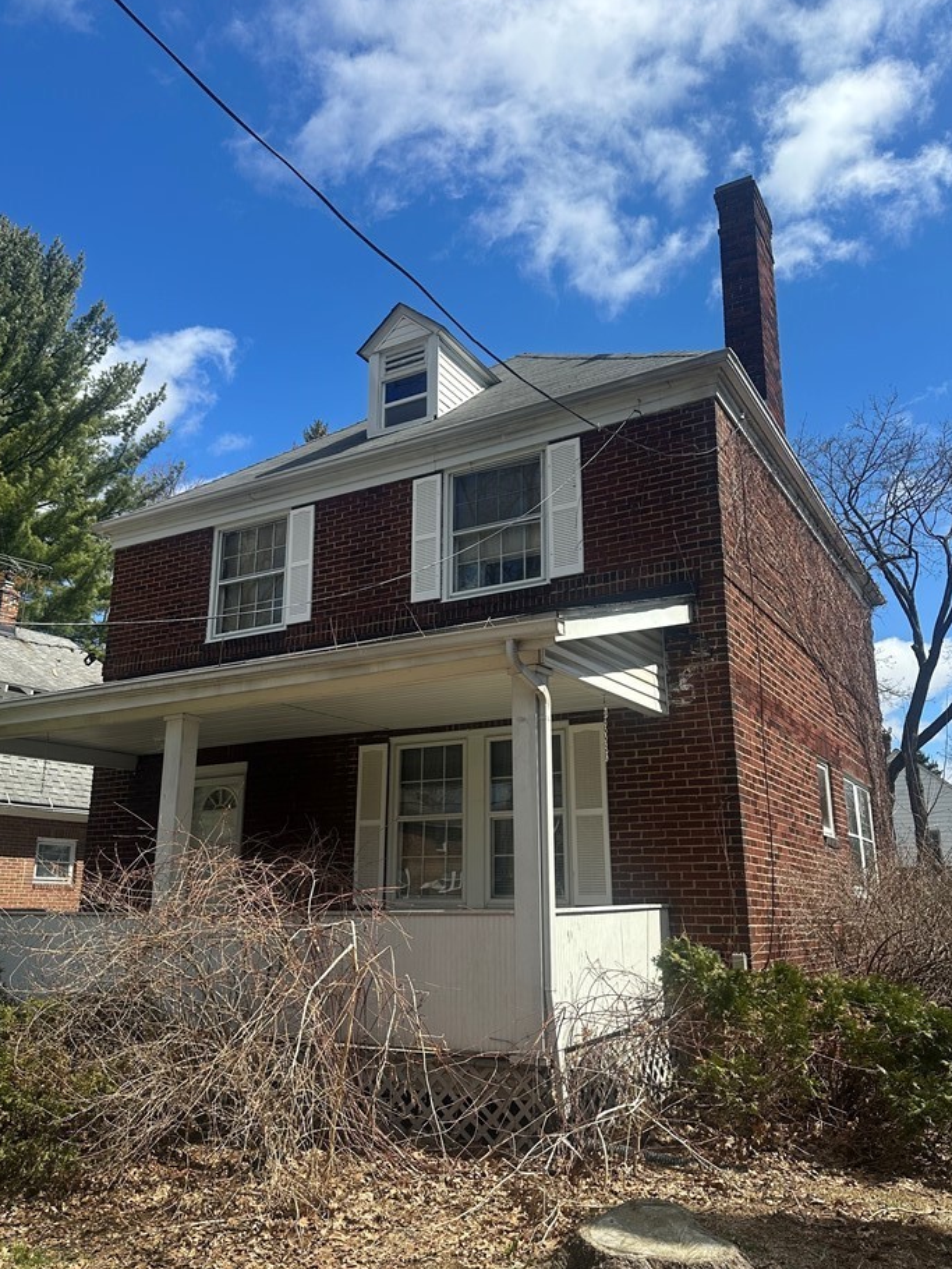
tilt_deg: +14.4
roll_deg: -0.9
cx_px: 467
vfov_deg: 65.3
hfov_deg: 51.4
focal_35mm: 27
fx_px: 990
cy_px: 657
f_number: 1.78
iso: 80
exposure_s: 1/3597
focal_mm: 6.86
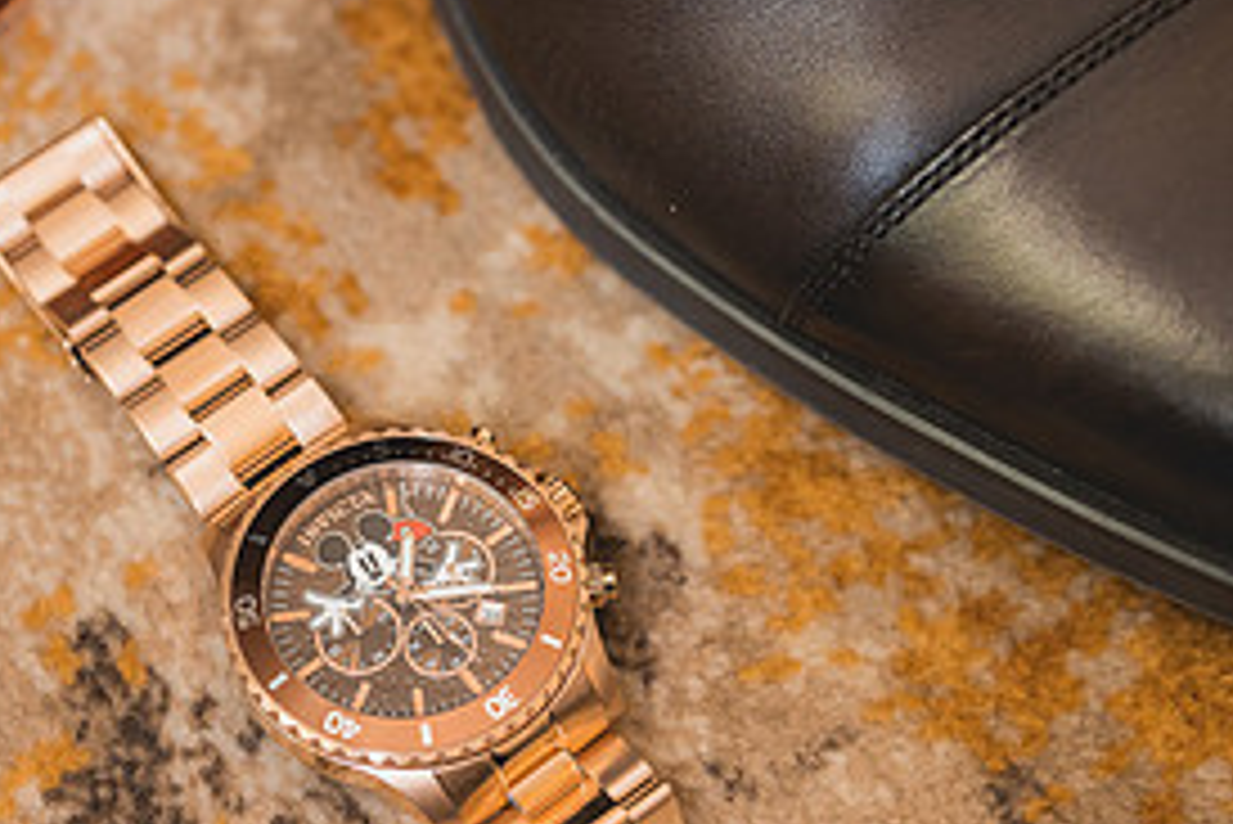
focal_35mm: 106
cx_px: 522
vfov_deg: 12.9
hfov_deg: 19.3
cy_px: 619
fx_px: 3632
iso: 1250
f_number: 2.5
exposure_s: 1/160
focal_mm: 50
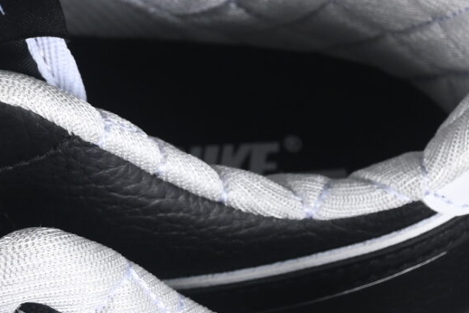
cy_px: 448
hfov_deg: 6.1
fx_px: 4364
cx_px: -187
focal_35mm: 335
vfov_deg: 4.1
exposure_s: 1/60
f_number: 6.3
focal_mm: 50
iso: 160
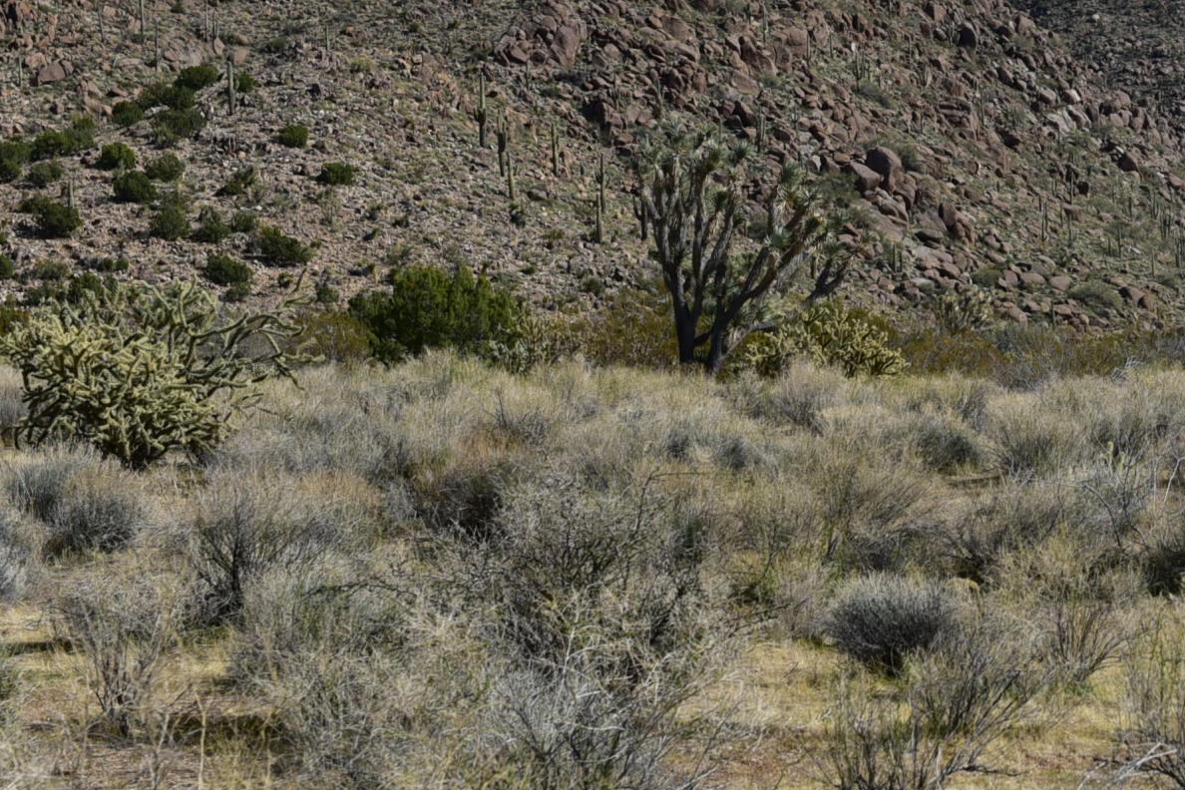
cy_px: 286
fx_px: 3324
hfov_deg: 19.6
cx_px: 1192
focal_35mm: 101
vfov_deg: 13.5
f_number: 6.3
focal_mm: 40
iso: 720
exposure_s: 1/4000
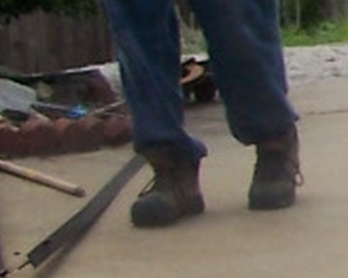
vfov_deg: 5.7
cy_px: 19
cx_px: 1190
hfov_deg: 6.3
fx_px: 2800
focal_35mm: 272
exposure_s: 1/500
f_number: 2.8
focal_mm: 6.3
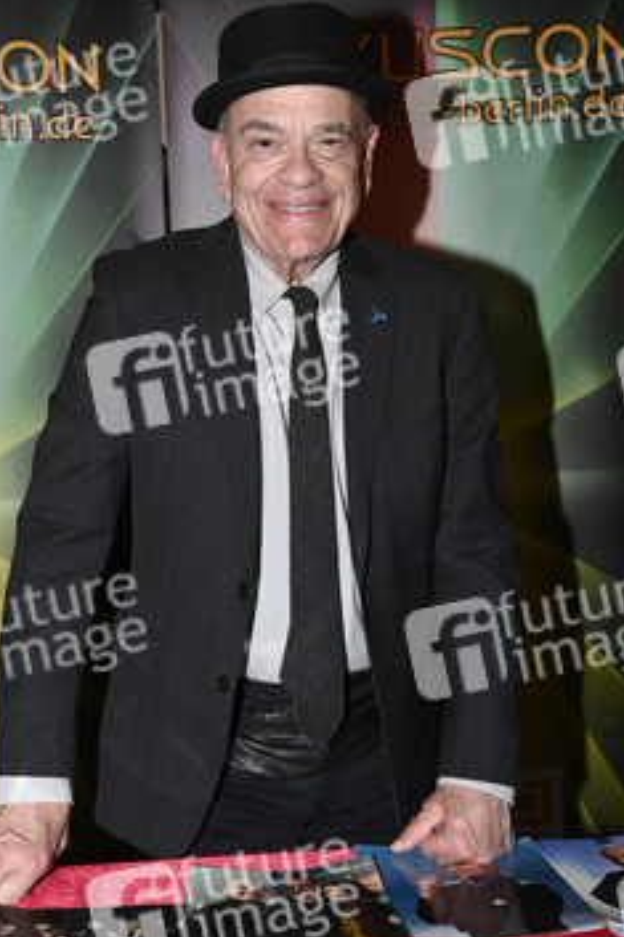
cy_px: 504
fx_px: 1327
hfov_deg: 26.5
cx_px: 300
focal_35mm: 51
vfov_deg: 38.9
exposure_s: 1/250
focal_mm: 45
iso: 3200
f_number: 5.6
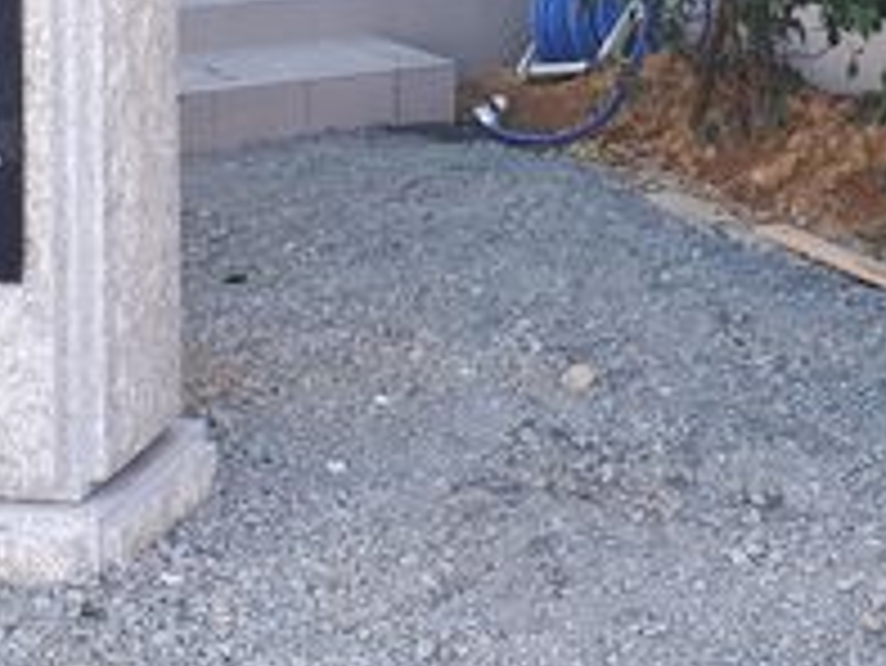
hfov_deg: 21.0
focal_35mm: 93
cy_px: -238
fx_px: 2382
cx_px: 589
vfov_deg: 15.1
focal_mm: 3.6
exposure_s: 1/105
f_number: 1.9
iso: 40
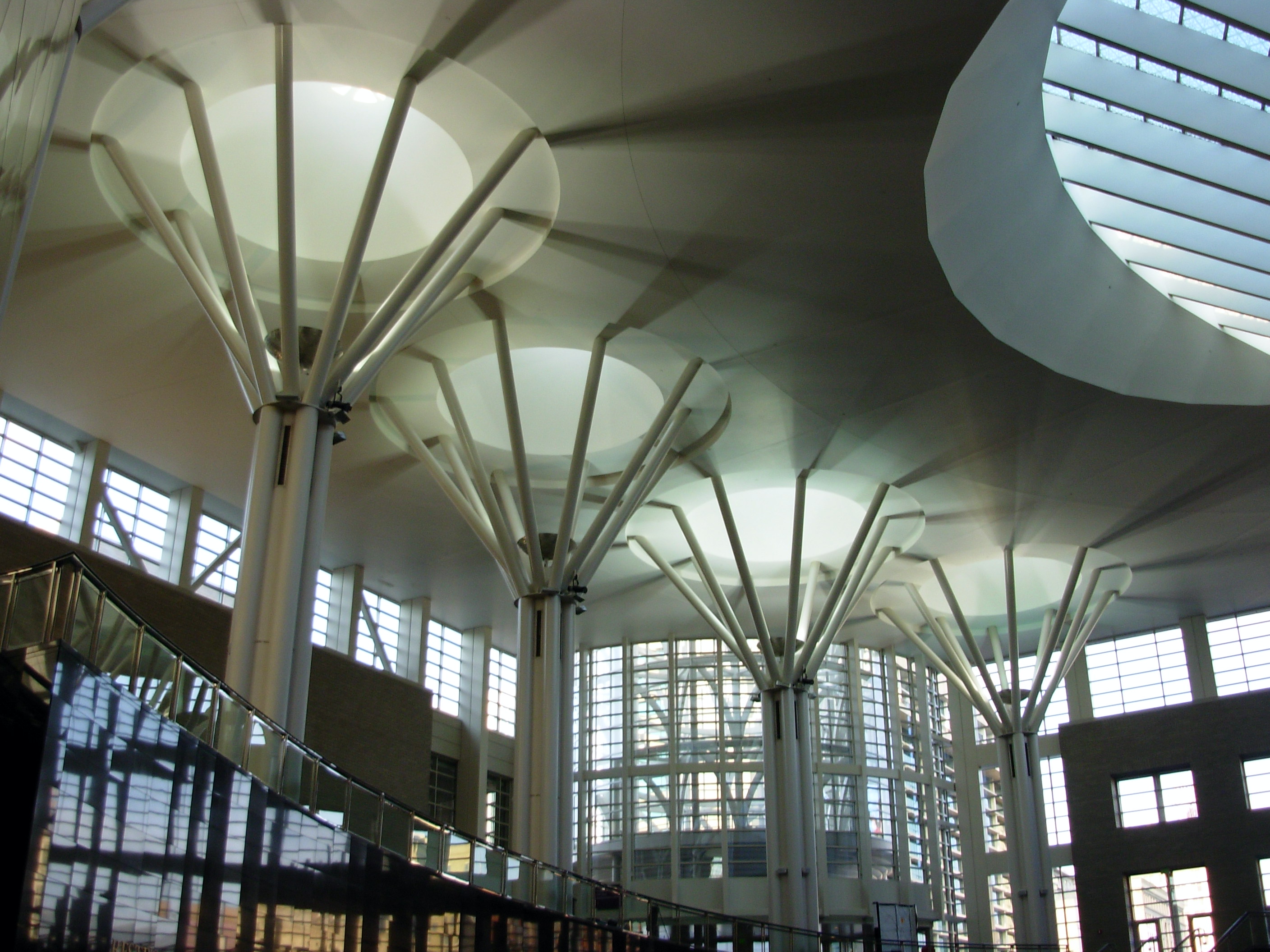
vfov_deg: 37.7
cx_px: 635
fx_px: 1394
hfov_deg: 49.0
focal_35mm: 38
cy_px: 476
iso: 50
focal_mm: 6.3
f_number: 2.9
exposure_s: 1/32
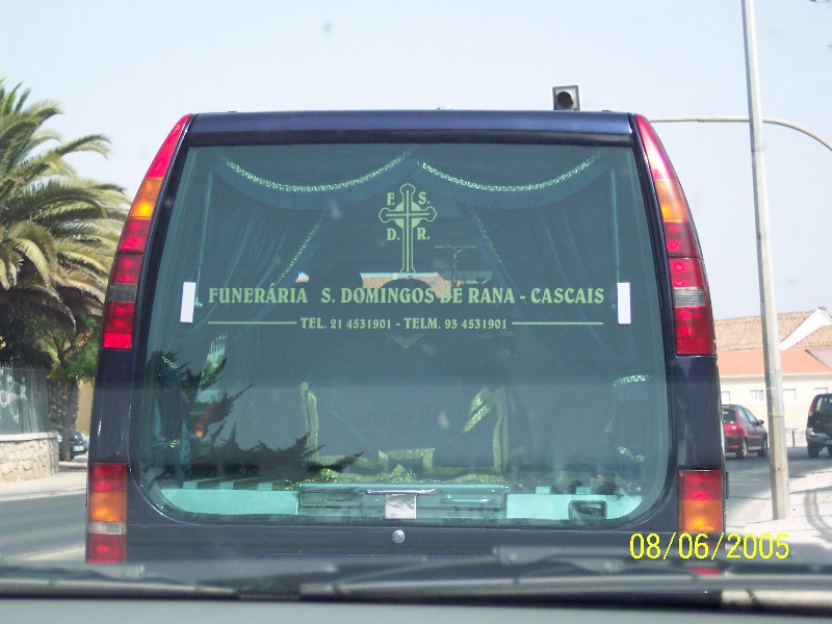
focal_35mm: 89
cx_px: 416
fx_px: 2139
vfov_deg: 16.6
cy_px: 312
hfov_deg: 22.0
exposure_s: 1/500
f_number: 4.1
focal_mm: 18.7
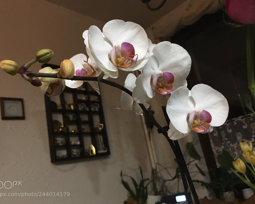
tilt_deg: +16.8
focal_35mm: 31
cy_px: 103
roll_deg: +10.4
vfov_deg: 47.1
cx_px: 118
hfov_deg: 57.1
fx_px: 234
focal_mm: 4.15
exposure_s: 1/17
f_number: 2.2
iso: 250
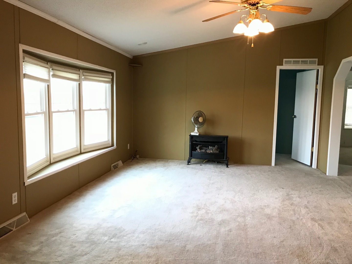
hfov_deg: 63.4
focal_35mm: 28
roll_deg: -1.2
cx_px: 176
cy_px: 132
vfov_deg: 49.7
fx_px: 285
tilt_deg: -4.9
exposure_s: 1/15
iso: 80
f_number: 1.8
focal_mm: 3.99
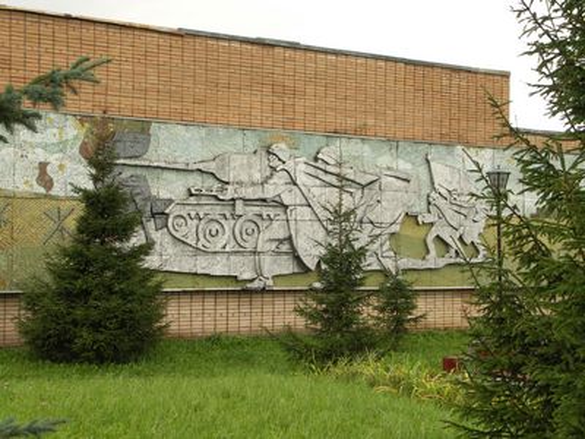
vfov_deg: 25.7
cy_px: 220
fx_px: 963
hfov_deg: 33.8
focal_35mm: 57
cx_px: 292
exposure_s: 1/160
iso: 50
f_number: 4
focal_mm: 14.8
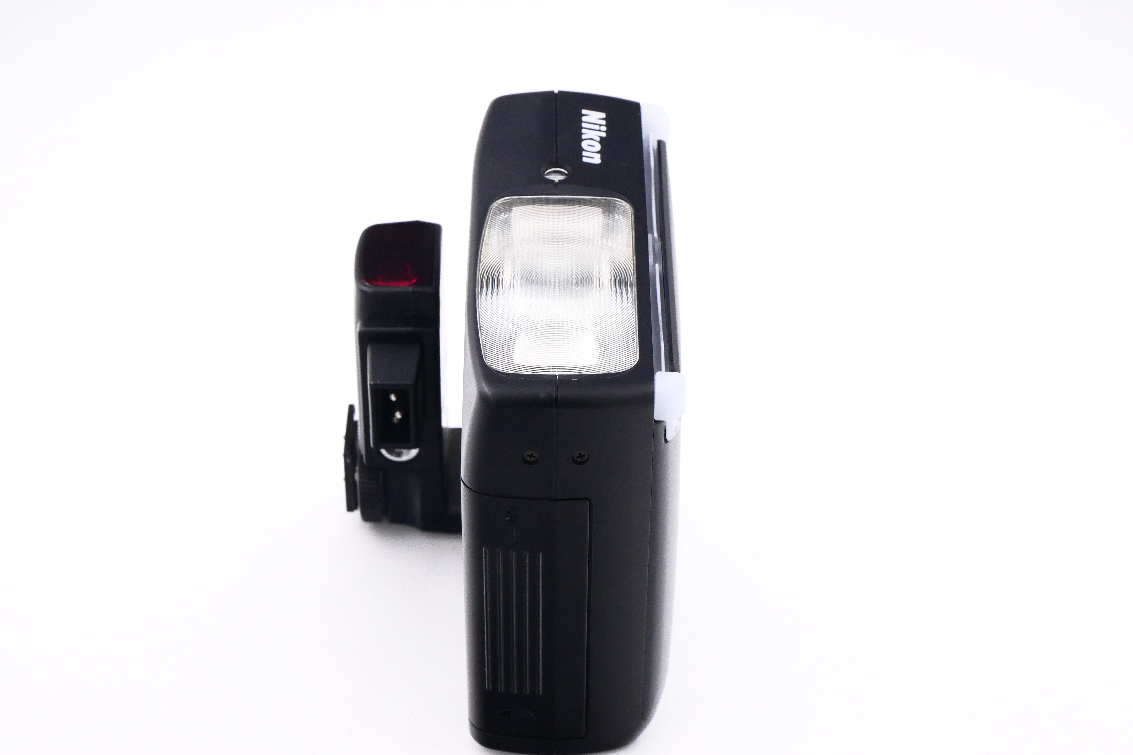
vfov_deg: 19.7
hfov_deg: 29.2
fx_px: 2171
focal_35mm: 69
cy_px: 418
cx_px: 565
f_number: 10
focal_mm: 33
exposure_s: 1/100
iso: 1600
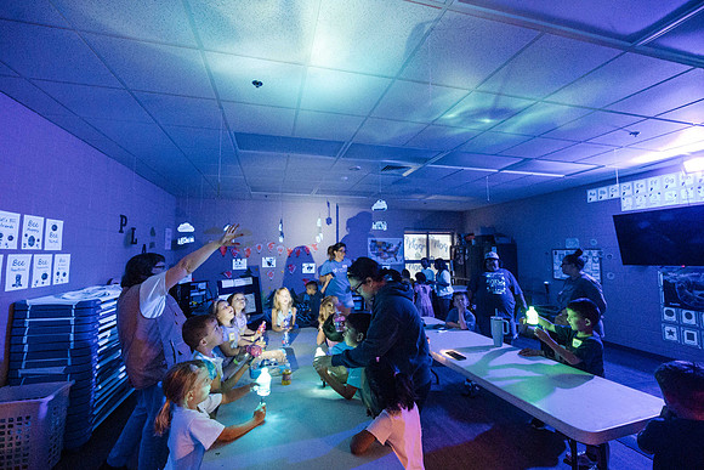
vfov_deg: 76.6
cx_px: 346
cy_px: 227
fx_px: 297
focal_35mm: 15
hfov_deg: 99.6
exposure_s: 1/60
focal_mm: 14
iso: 25600
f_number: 4
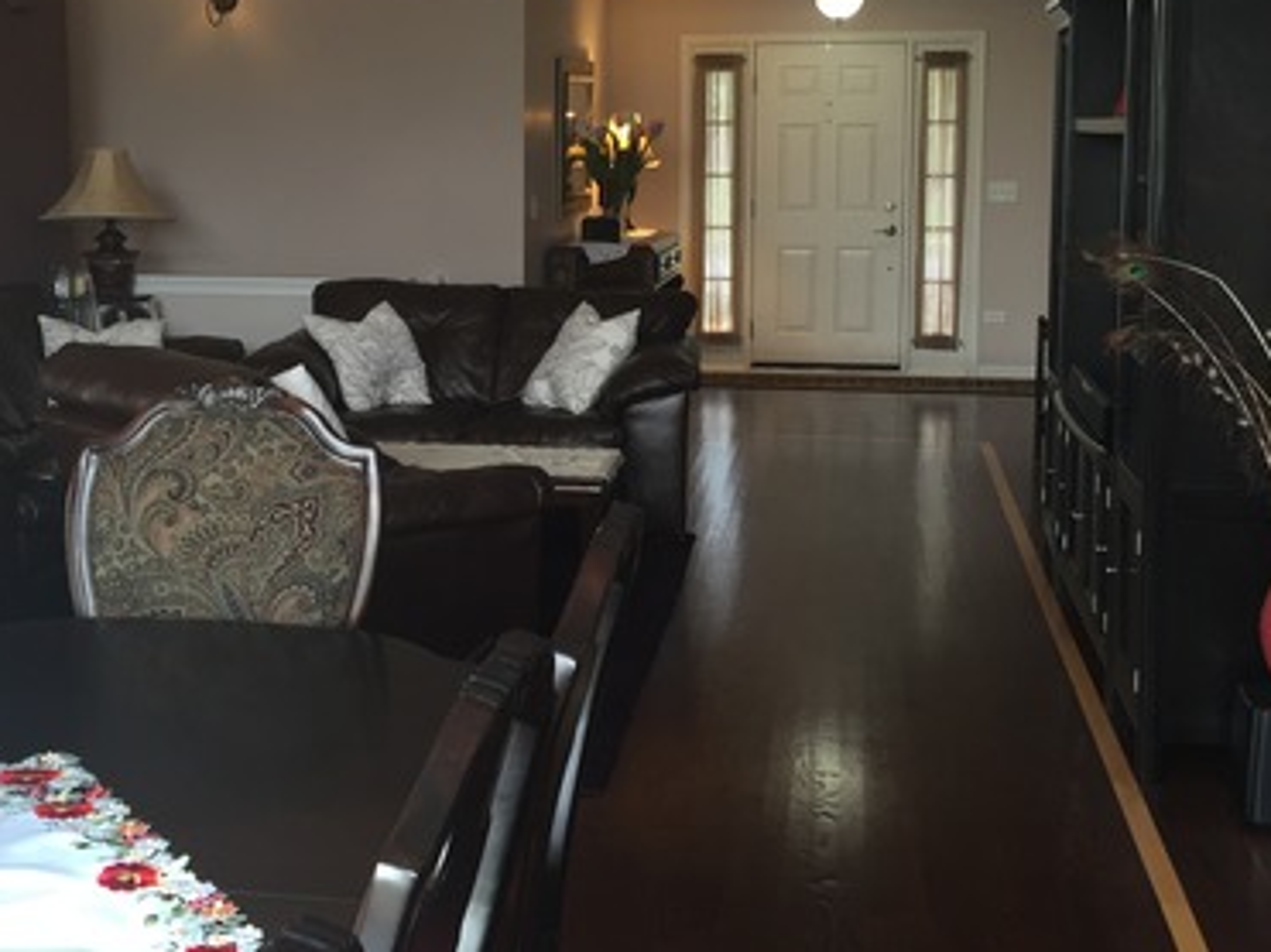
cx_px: 531
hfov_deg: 38.1
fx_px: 1835
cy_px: 332
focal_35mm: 50
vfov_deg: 28.9
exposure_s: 1/30
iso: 50
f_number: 2.2
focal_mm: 4.15
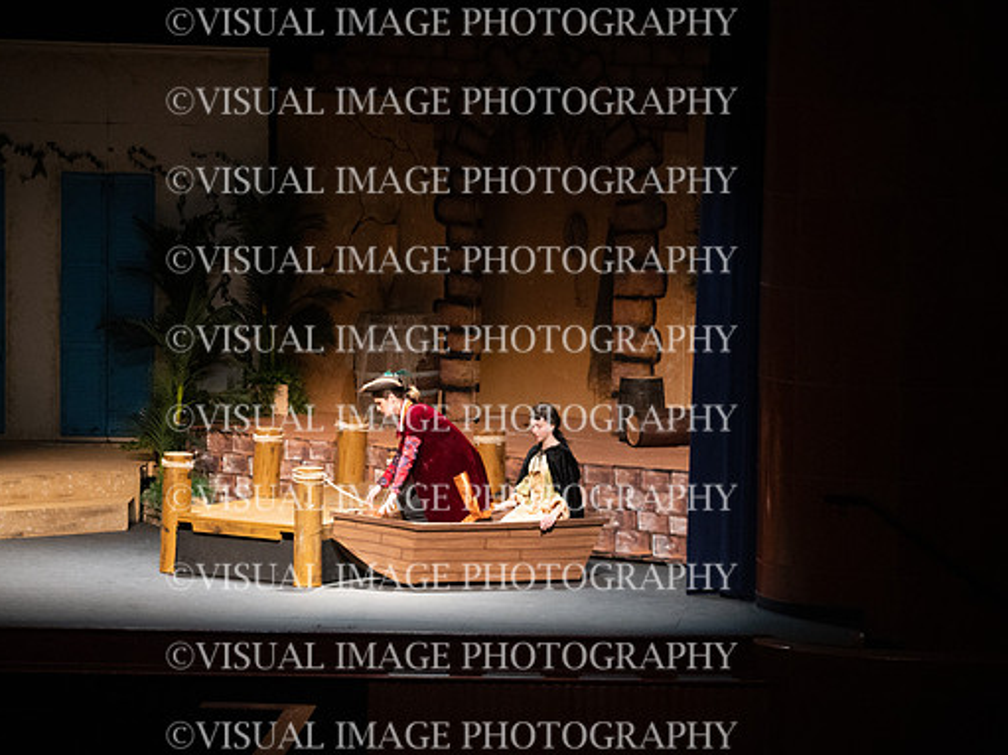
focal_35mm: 180
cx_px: 452
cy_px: 378
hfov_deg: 11.0
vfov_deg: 8.2
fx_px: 5240
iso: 10000
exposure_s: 1/160
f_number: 6.3
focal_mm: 165
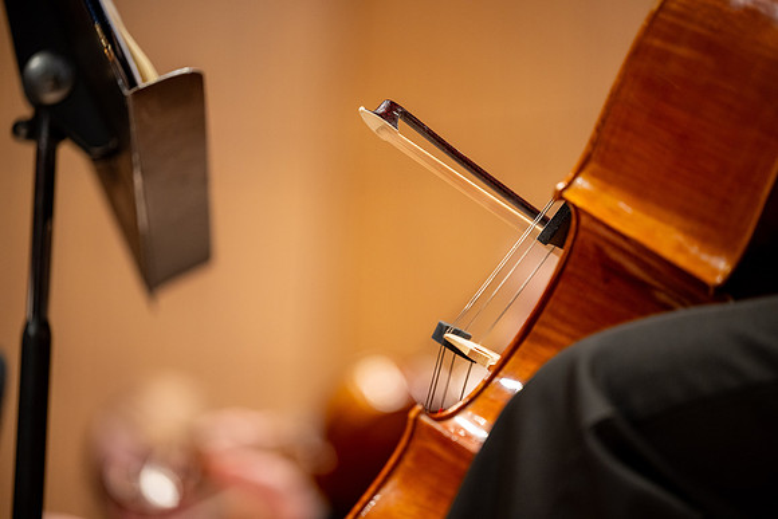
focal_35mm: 200
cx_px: 389
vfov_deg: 6.9
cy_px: 260
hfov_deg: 10.3
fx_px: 4323
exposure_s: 1/200
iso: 1000
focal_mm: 200
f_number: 2.8
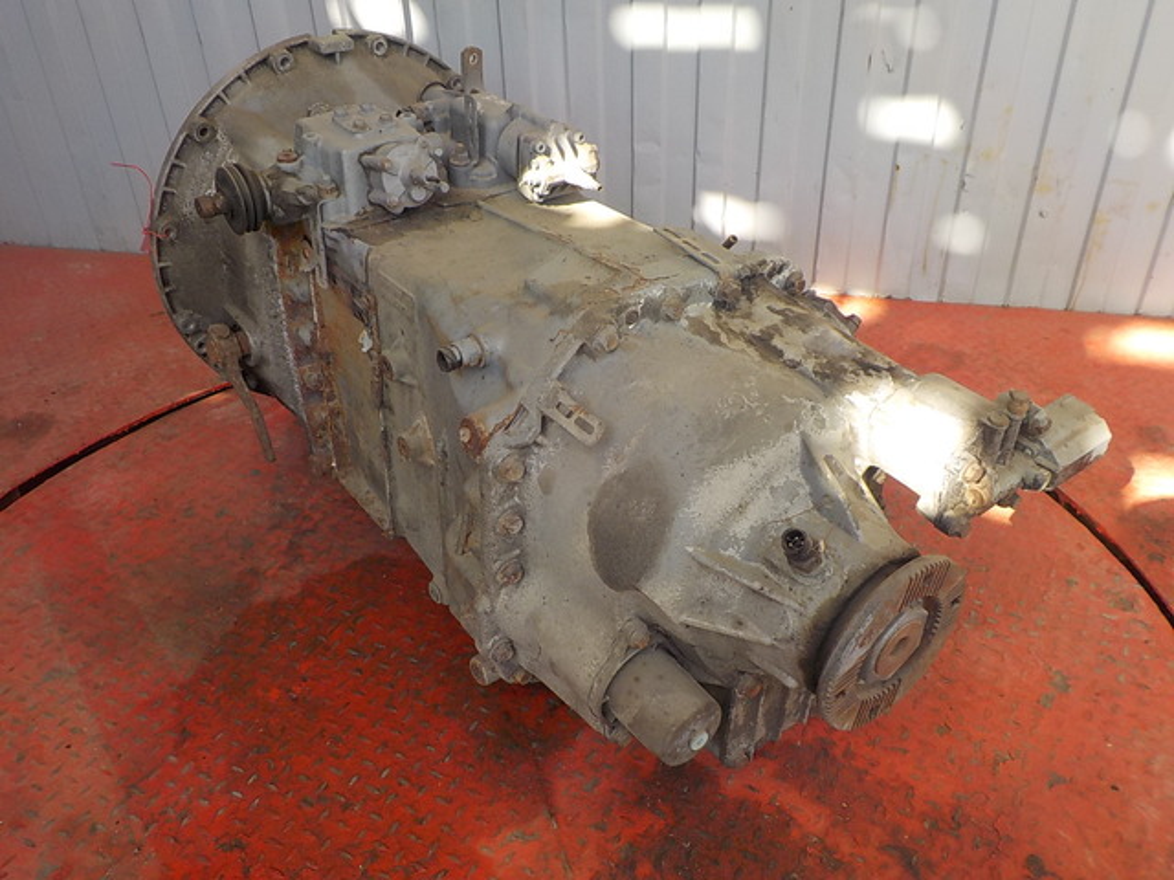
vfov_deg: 46.8
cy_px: 440
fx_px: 1017
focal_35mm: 30
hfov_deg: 60.0
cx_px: 587
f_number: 3.3
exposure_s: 1/100
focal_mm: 4.1
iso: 125
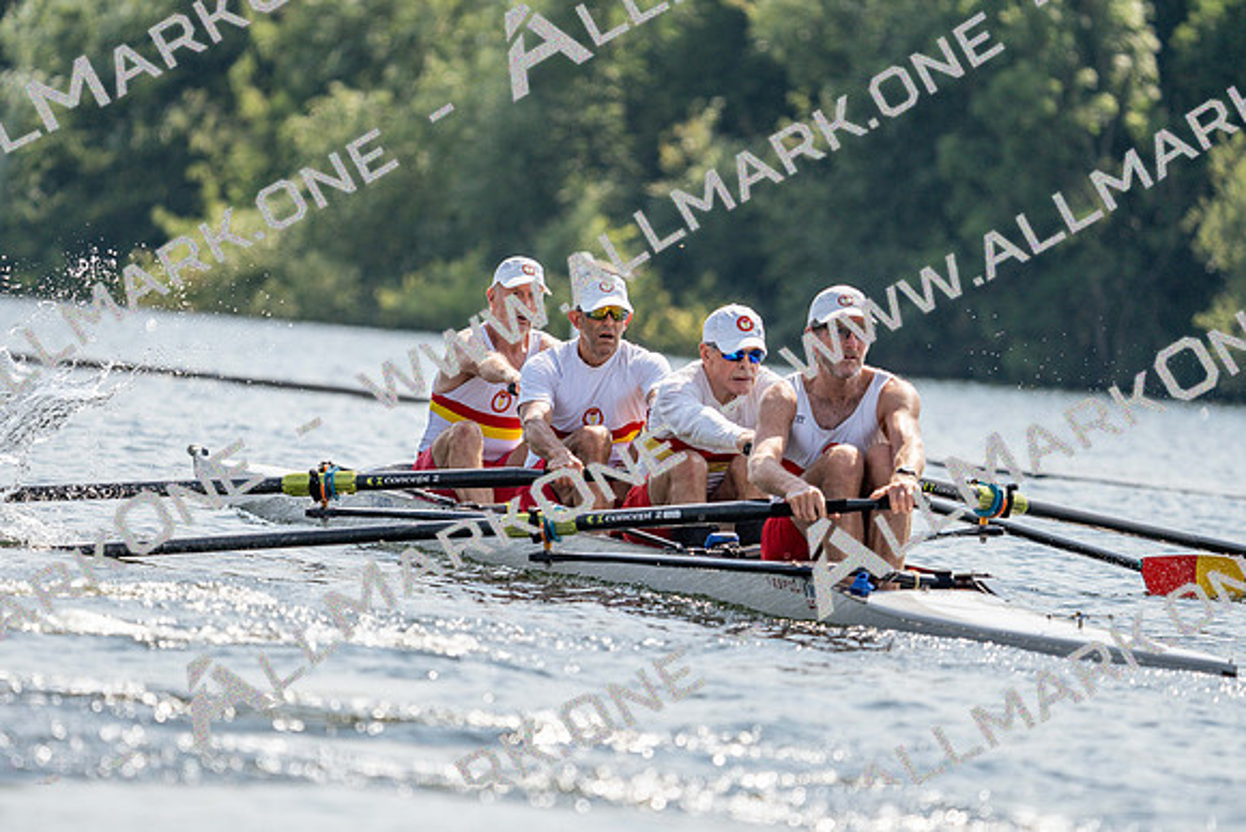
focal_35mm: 329
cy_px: 416
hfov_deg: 6.3
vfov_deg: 4.2
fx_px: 11389
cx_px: 623
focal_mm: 329
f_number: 6.3
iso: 250
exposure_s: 1/1600
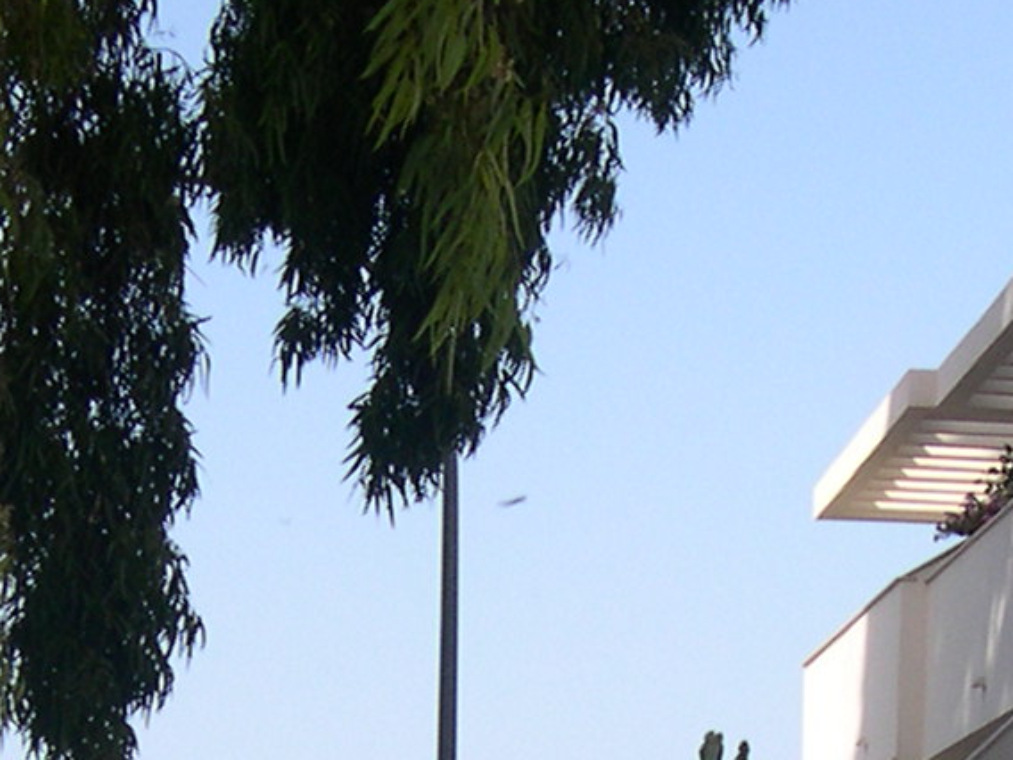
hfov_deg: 13.0
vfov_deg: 9.5
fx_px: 4448
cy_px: 1138
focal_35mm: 152
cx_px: 571
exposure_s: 1/146
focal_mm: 8
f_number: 7.6
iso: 100
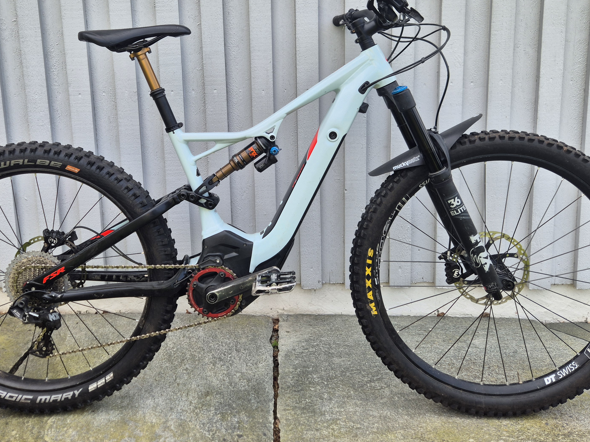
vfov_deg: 42.2
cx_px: 266
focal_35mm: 33
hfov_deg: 55.3
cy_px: 138
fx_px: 562
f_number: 1.8
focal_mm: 5.4
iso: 25
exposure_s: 1/656
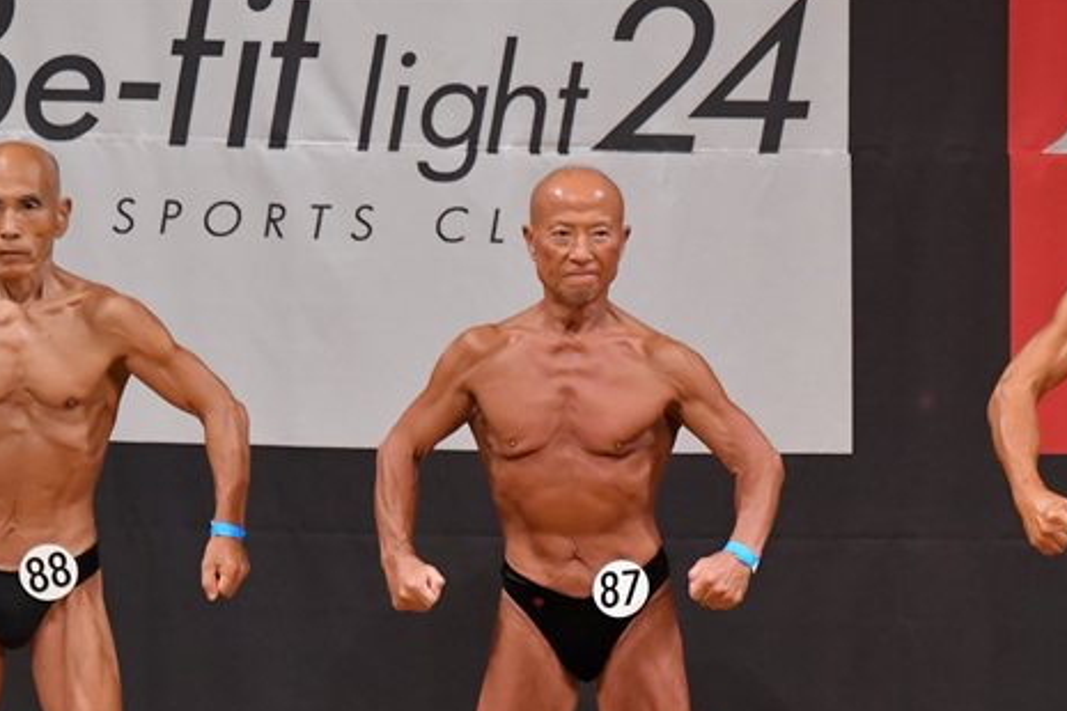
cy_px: 578
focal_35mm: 450
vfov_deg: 3.1
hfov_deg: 4.6
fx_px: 13336
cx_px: 772
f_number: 5.6
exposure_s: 1/400
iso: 6400
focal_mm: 180
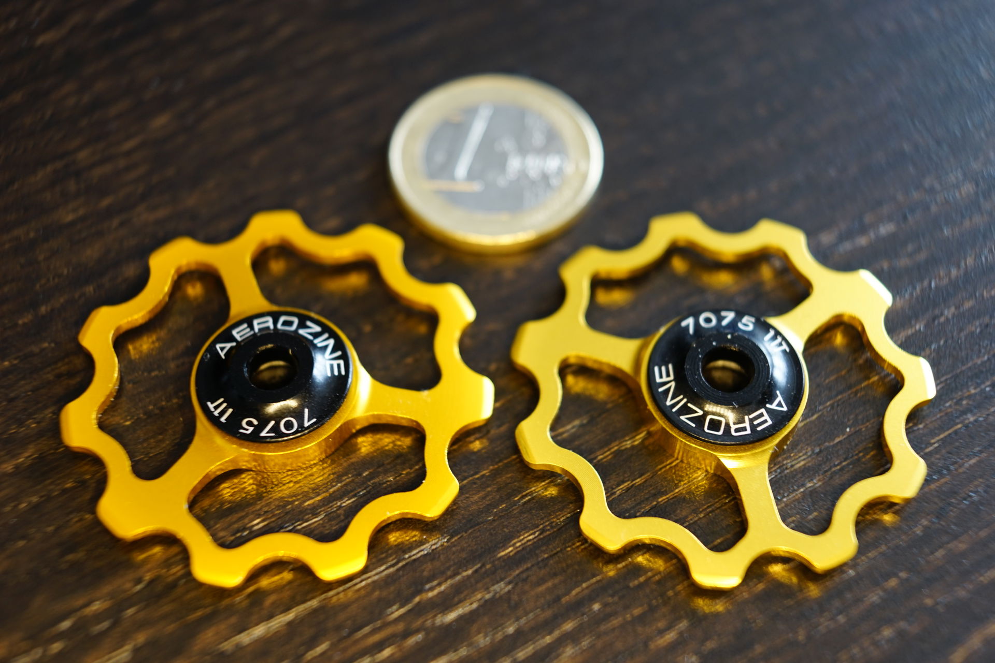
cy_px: 332
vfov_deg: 27.5
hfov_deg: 40.3
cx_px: 498
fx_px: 1354
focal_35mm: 49
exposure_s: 1/15
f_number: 4.5
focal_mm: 49
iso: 250
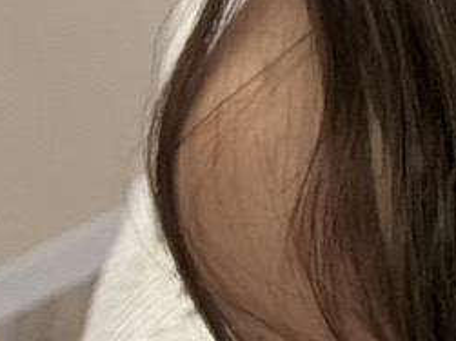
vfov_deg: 7.2
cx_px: 832
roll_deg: +26.0
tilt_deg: -13.3
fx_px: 2515
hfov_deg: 9.8
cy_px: -533
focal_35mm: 191
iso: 320
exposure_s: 1/50
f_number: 1.78
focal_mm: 6.76
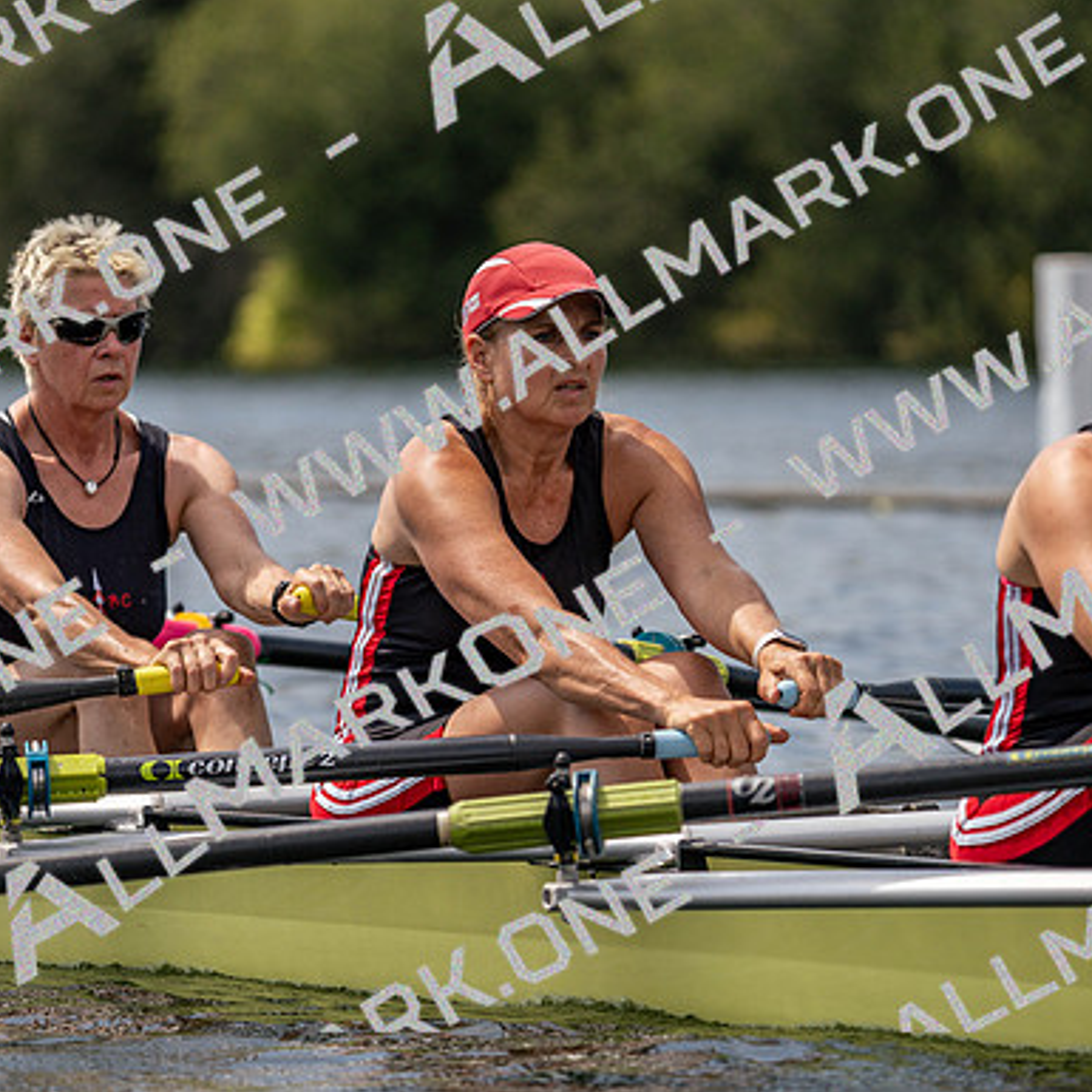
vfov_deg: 4.9
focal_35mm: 355
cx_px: 581
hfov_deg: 4.9
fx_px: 12670
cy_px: 546
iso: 200
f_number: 5.6
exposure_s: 1/1600
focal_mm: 277
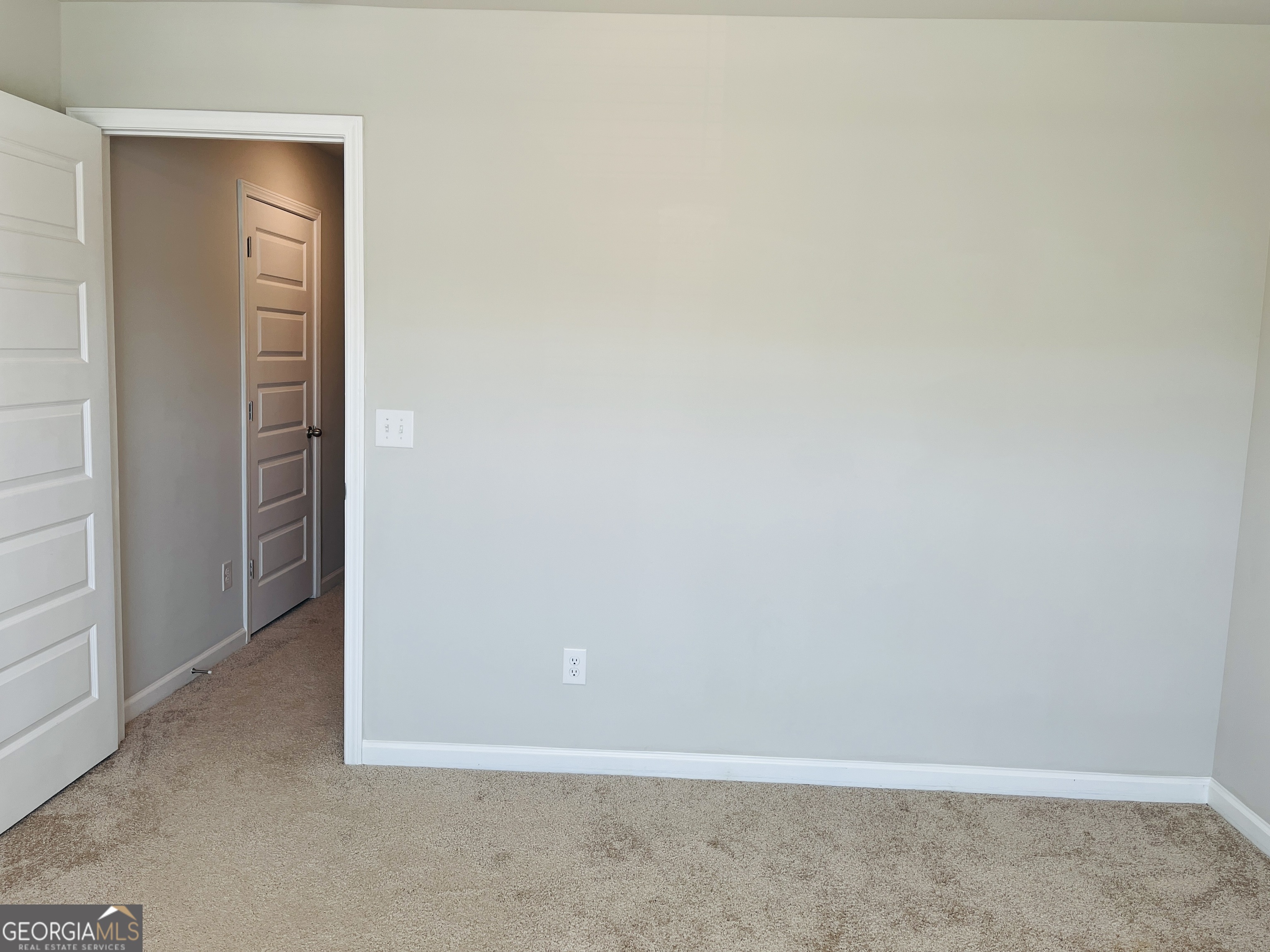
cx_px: 635
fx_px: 954
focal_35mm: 26
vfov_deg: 53.1
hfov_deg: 67.3
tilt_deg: -8.6
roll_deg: -2.4
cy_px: 476
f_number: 1.6
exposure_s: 1/120
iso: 40
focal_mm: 5.1
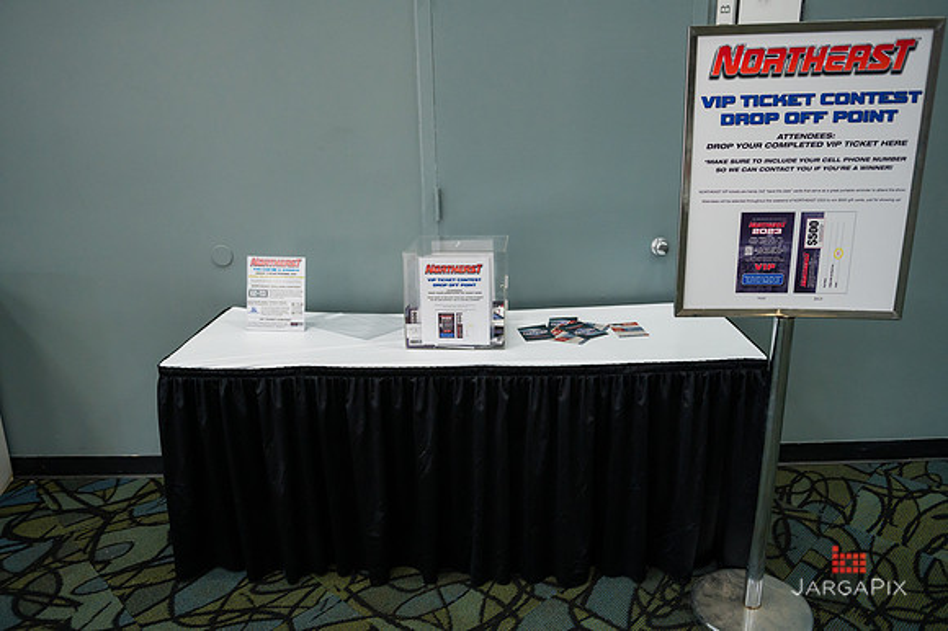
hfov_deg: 67.4
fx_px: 711
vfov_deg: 47.9
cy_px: 316
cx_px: 474
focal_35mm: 27
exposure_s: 1/250
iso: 3200
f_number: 4
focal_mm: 27
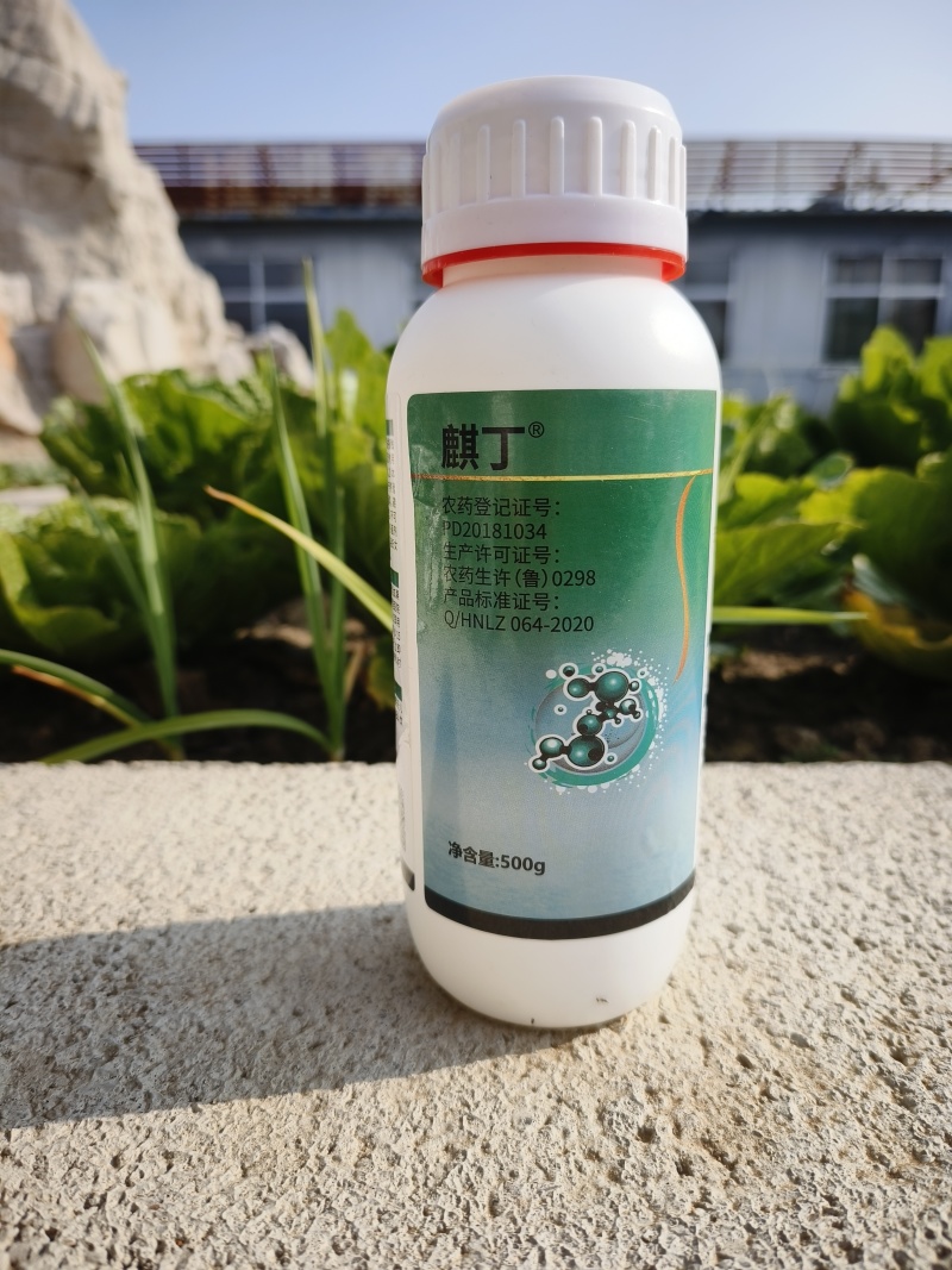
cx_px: 476
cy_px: 635
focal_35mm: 23
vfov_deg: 73.9
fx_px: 844
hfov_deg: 58.9
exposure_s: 1/1359
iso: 72
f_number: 1.75
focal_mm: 5.5
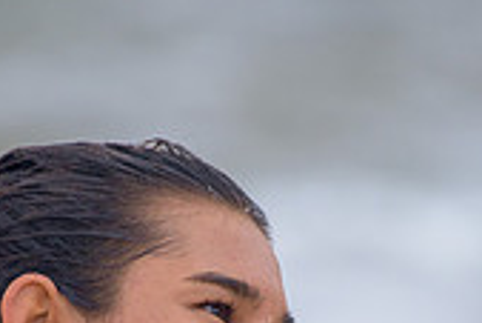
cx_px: 220
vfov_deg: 0.8
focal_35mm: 1717
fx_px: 23008
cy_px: 402
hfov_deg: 1.2
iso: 450
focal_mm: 500
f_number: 5.6
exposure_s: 1/1250
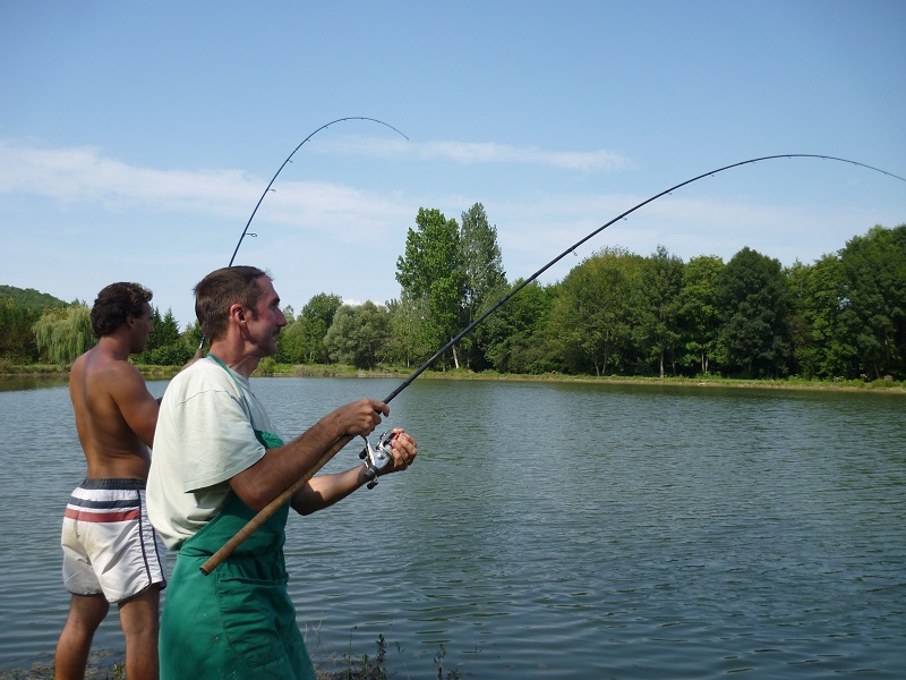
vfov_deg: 45.4
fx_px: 811
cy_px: 340
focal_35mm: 31
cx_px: 453
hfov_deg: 58.4
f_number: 8
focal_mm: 5.5
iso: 80
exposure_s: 1/125
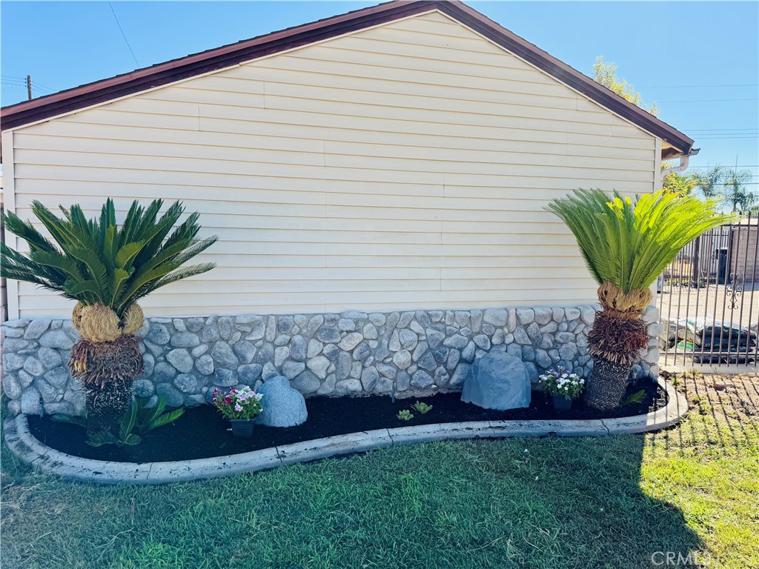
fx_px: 526
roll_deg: -1.5
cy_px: 284
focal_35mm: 24
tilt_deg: -5.5
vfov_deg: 56.8
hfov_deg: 71.6
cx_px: 380
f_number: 1.78
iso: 100
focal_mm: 6.76
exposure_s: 1/2110
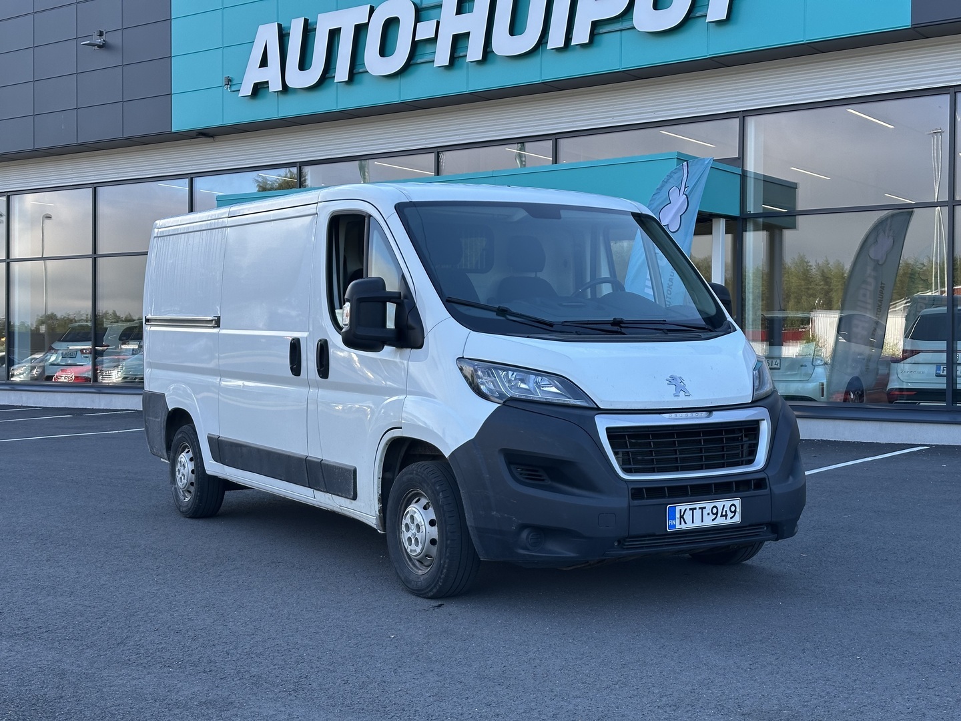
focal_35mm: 48
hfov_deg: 39.7
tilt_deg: +0.4
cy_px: 360
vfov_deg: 30.3
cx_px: 480
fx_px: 1333
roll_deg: -0.9
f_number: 1.78
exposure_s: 1/587
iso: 64
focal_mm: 6.86
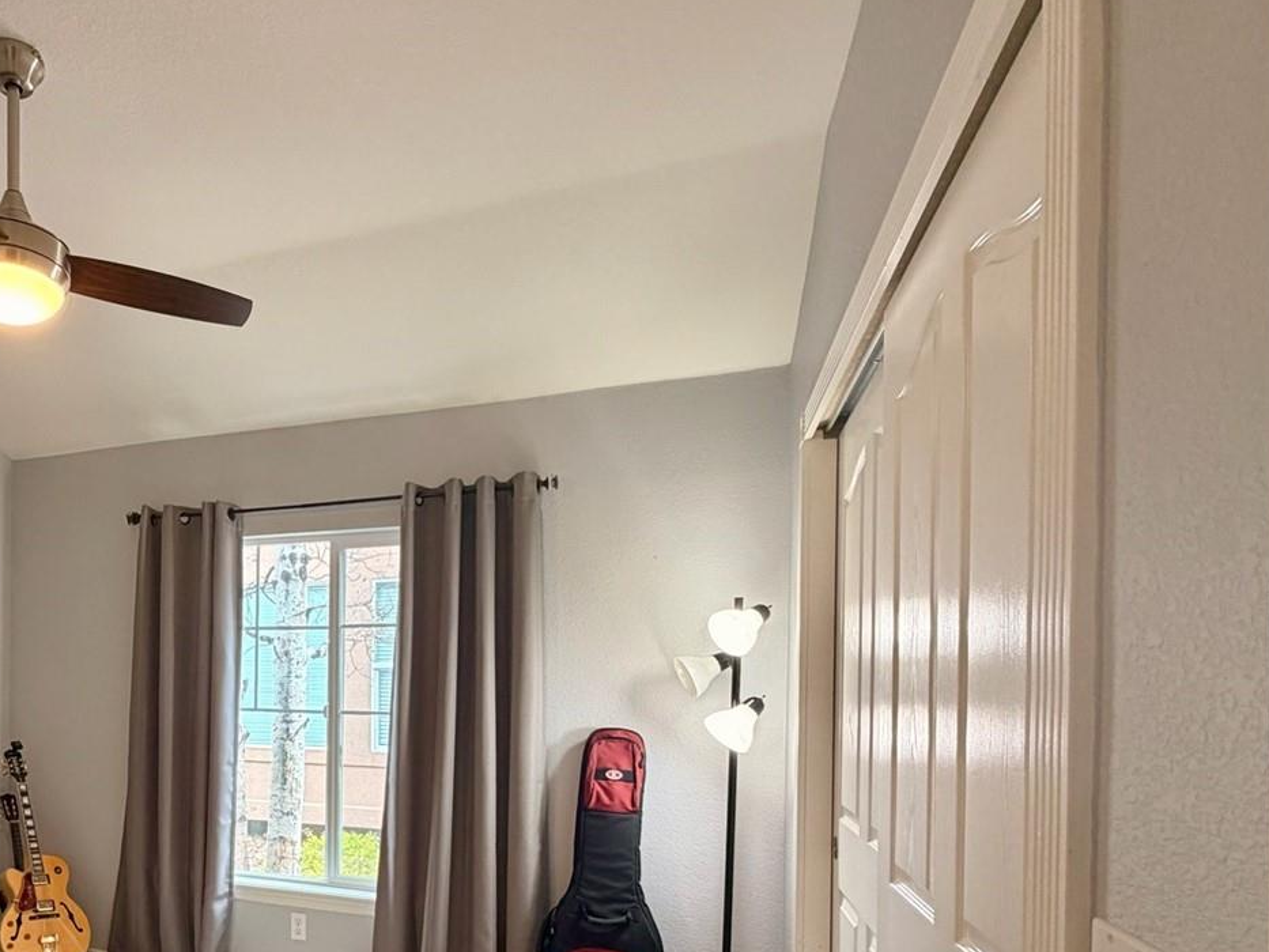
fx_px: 880
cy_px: 691
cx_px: 283
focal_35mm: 24
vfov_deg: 54.7
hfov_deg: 66.1
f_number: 2.2
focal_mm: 2.22
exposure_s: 1/60
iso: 160
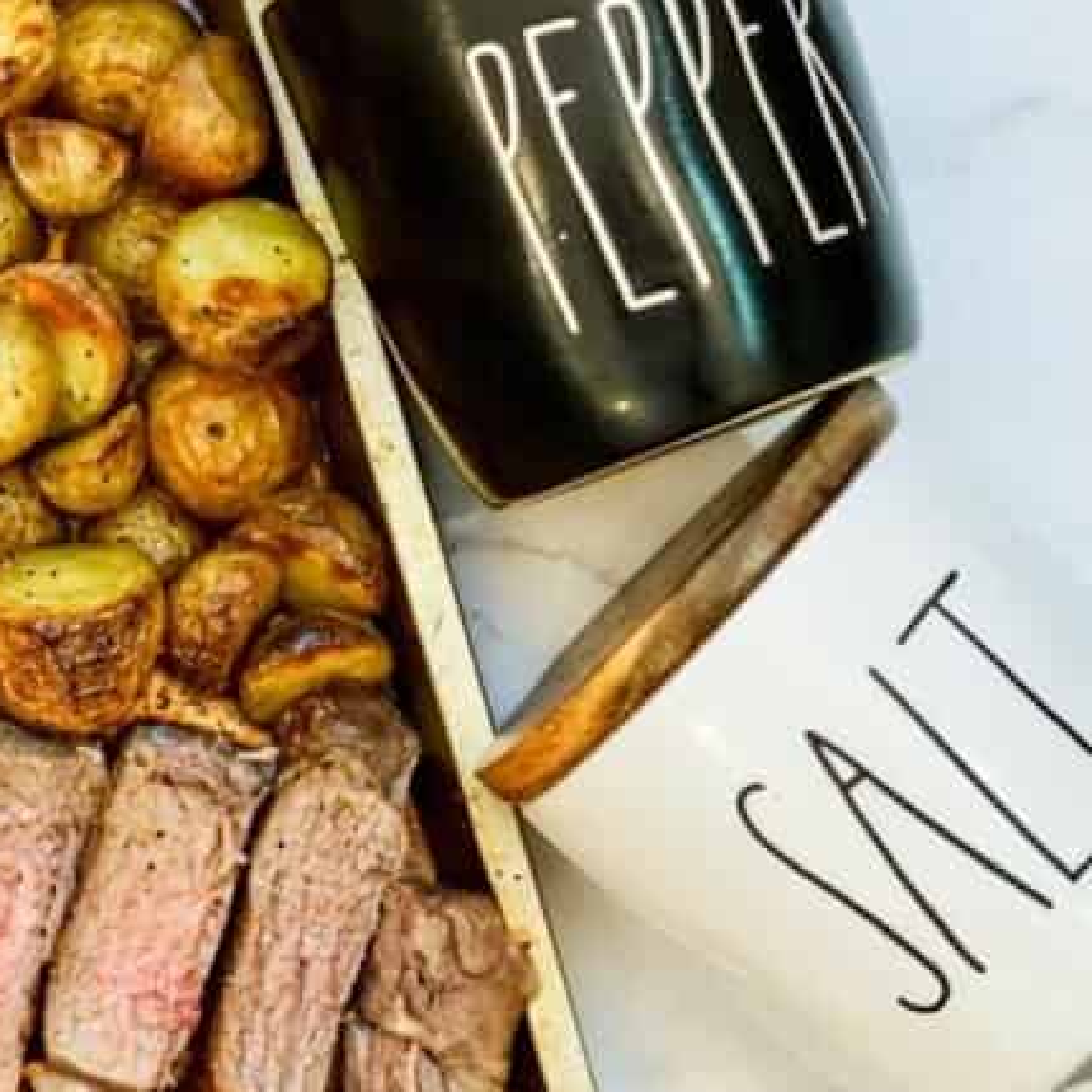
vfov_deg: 9.8
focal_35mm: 178
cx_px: -340
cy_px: 1072
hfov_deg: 9.6
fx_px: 6353
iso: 1600
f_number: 4
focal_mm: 50
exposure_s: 1/60
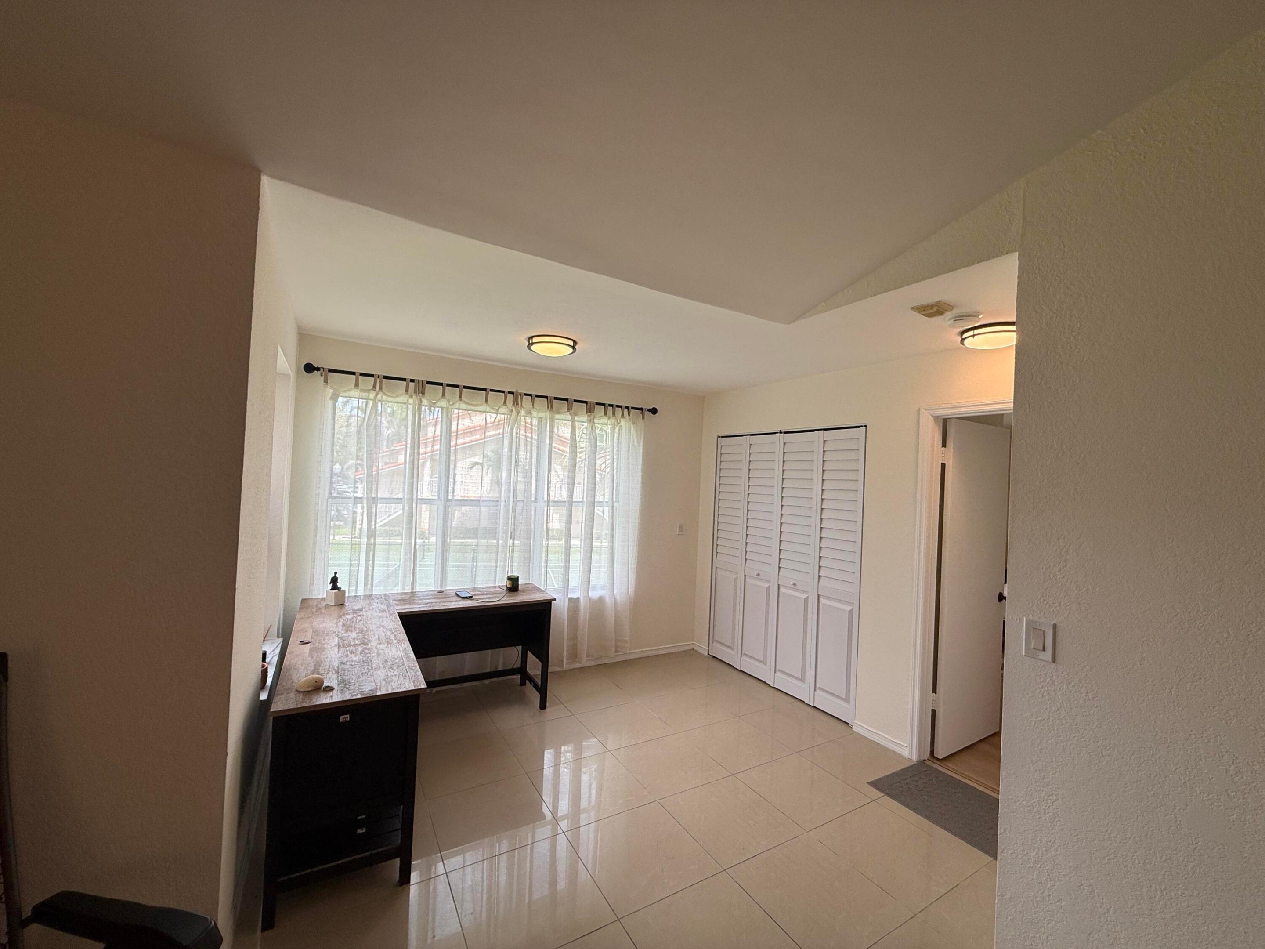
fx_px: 512
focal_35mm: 14
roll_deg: -2.5
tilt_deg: +0.7
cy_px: 474
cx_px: 632
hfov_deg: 102.1
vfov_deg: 85.7
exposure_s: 1/335
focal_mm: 2.22
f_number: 2.2
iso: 50
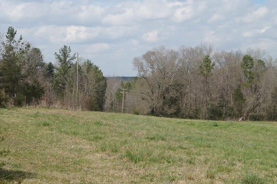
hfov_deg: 30.5
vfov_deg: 20.6
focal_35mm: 66
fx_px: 507
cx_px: 124
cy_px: 101
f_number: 8
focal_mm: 30
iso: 100
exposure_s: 1/100
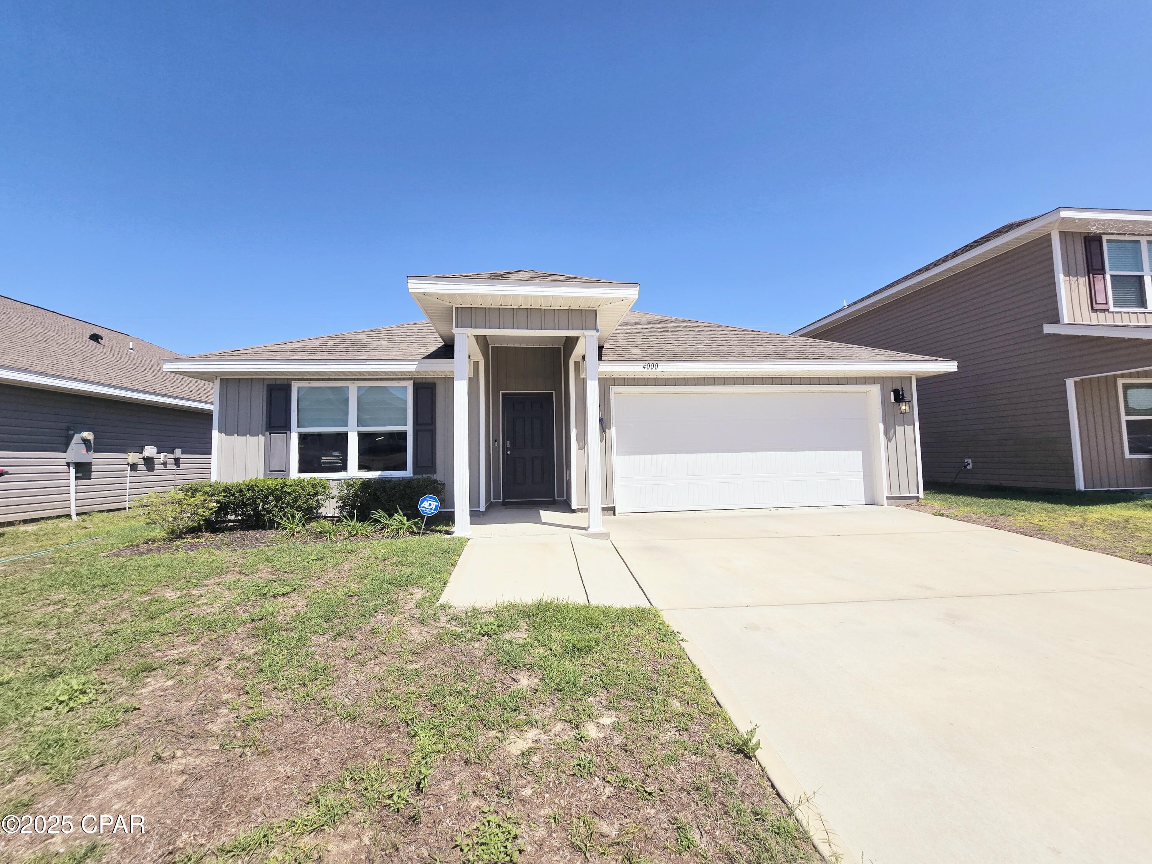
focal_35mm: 13
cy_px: 432
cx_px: 576
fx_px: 433
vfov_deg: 89.9
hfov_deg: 106.2
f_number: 2.2
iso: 50
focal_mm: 2.2
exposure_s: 1/5000
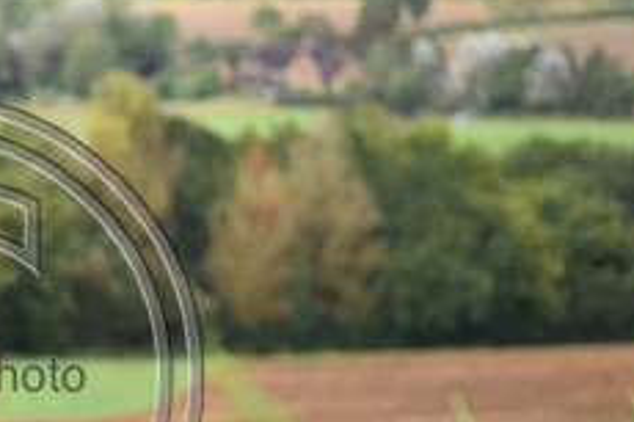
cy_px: 339
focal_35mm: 505
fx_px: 8887
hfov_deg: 4.1
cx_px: -113
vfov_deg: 2.7
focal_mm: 200
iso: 280
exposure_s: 1/800
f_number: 4
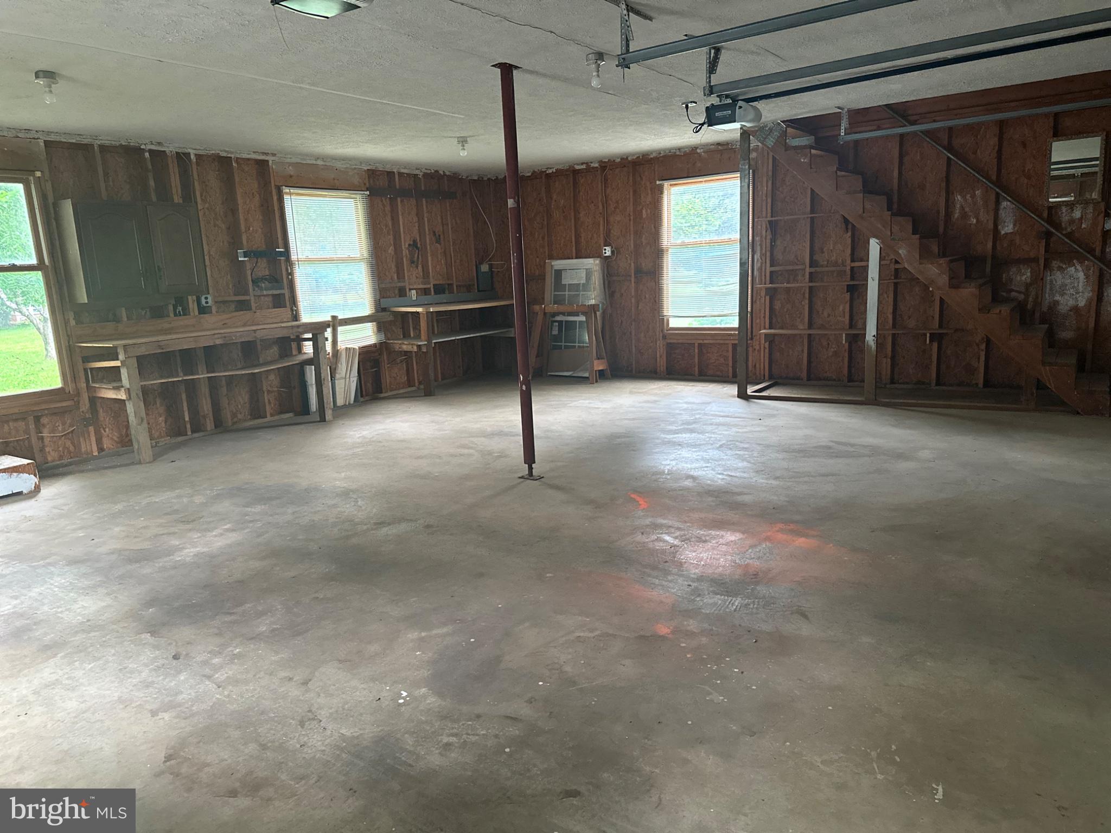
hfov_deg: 71.6
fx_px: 770
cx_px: 556
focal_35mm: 24
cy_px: 416
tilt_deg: -11.0
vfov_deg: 56.8
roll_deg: +2.2
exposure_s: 1/60
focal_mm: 6.86
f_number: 1.78
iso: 800
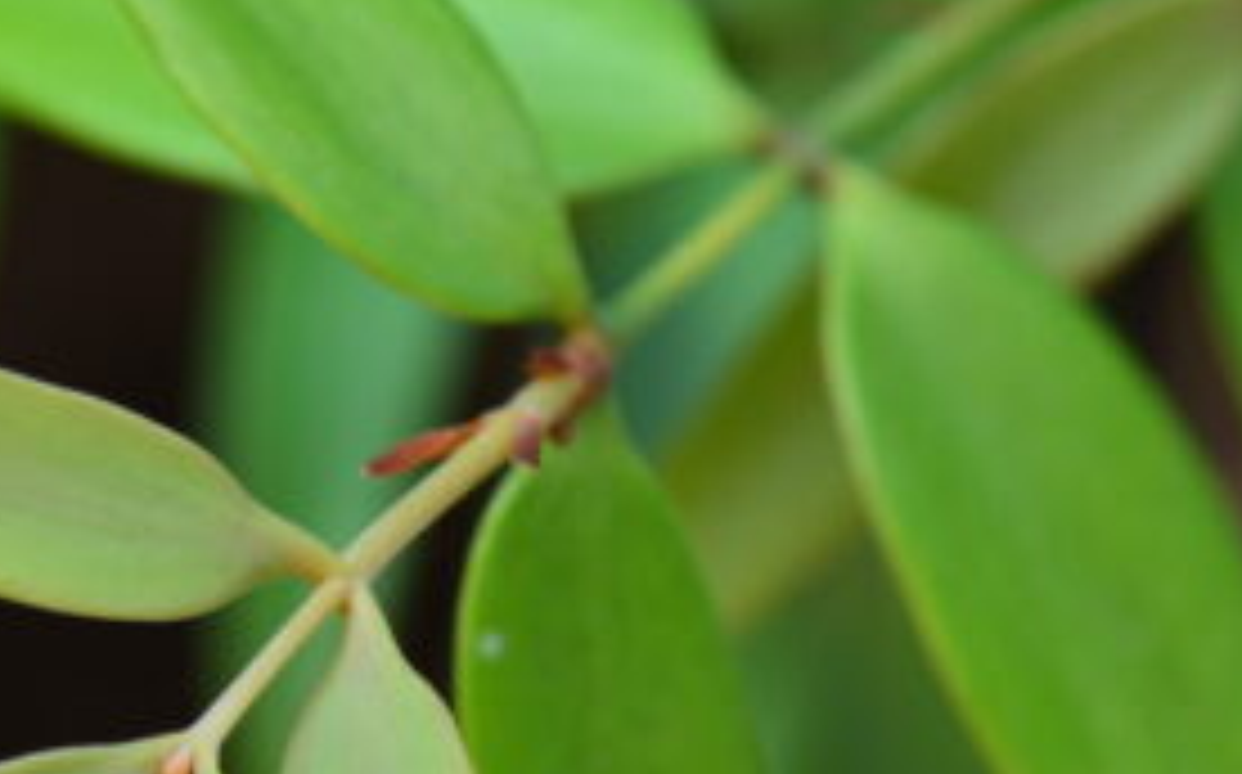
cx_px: 828
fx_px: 10079
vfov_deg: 4.4
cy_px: 673
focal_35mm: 298
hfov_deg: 7.0
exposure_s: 1/250
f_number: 9
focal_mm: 105
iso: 400
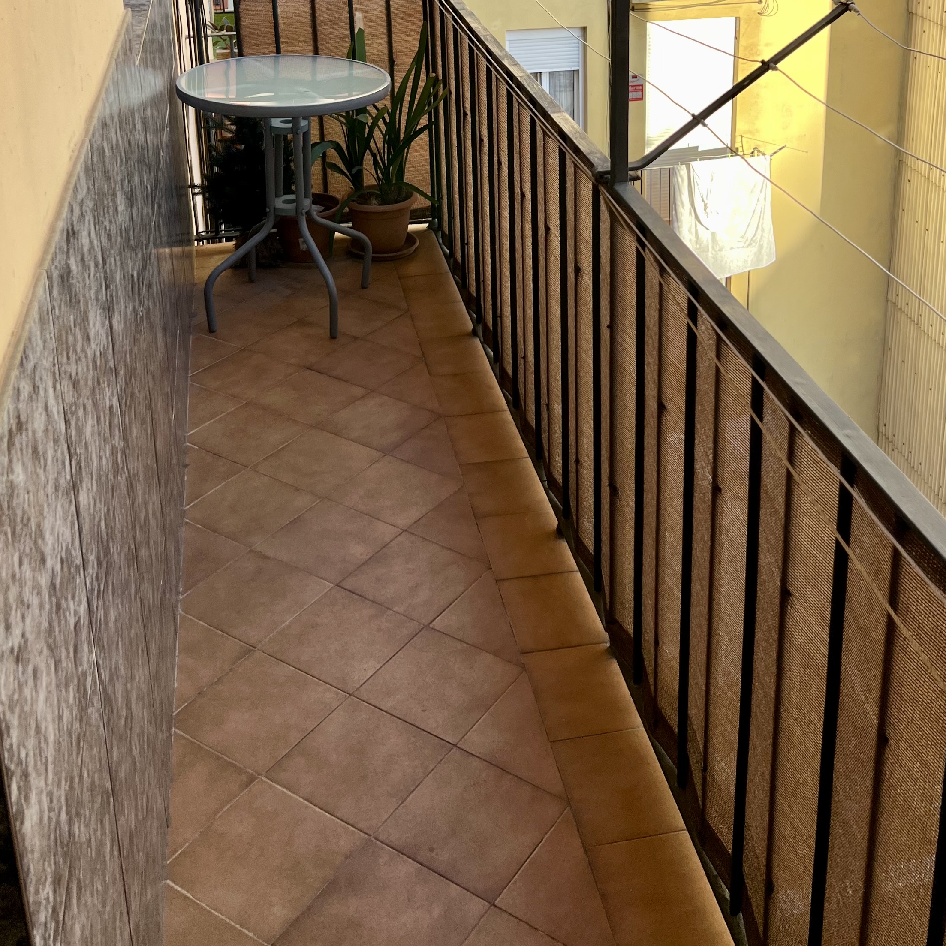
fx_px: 1299
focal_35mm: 42
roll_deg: +0.4
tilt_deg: -16.7
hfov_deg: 39.9
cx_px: 555
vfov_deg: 37.9
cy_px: 130
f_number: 1.5
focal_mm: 5.7
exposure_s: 1/561
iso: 50
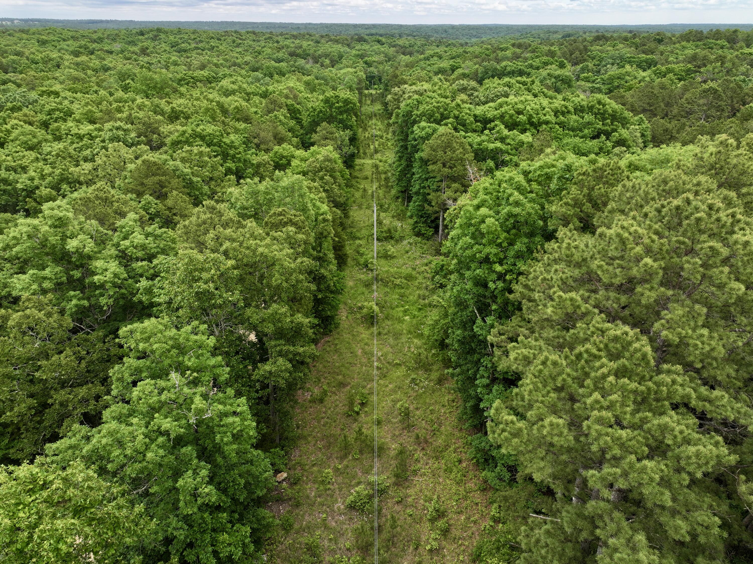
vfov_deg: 56.8
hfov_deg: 71.6
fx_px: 522
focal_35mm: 24
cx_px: 376
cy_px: 282
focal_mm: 12.29
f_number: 2.8
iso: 150
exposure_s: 1/800
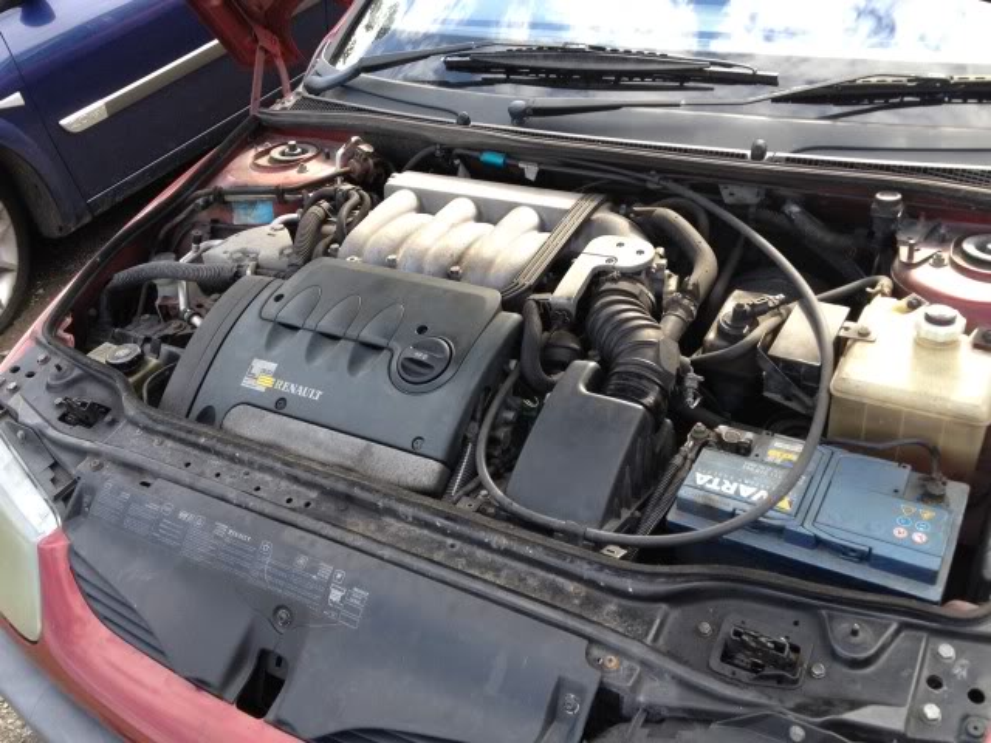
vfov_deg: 40.7
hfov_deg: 52.6
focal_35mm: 35
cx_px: 496
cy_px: 372
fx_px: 1002
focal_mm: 4.3
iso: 64
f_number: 2.4
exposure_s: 1/197
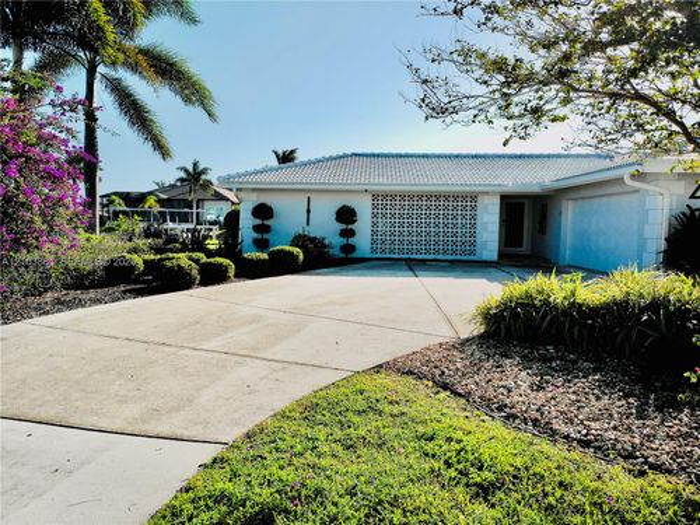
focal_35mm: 26
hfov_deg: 67.3
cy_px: 262
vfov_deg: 53.1
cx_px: 350
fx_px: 526
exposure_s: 1/2435
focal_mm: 6.8
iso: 100
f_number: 2
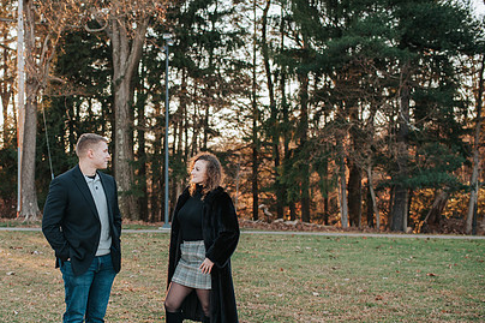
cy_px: 223
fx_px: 714
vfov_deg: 25.3
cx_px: 141
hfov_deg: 36.9
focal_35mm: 53
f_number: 2.8
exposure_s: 1/500
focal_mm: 35
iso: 640
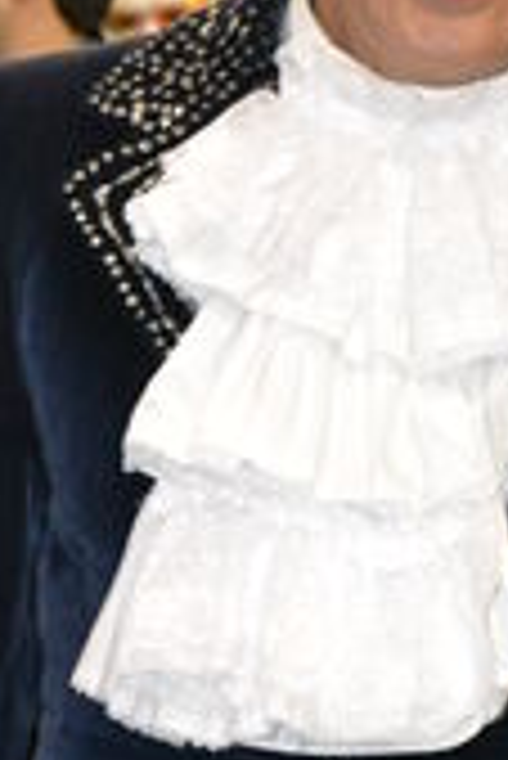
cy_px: 387
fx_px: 4951
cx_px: 674
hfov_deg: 5.8
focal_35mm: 234
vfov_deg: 8.8
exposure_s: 1/60
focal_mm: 55
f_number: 5.6
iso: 3200
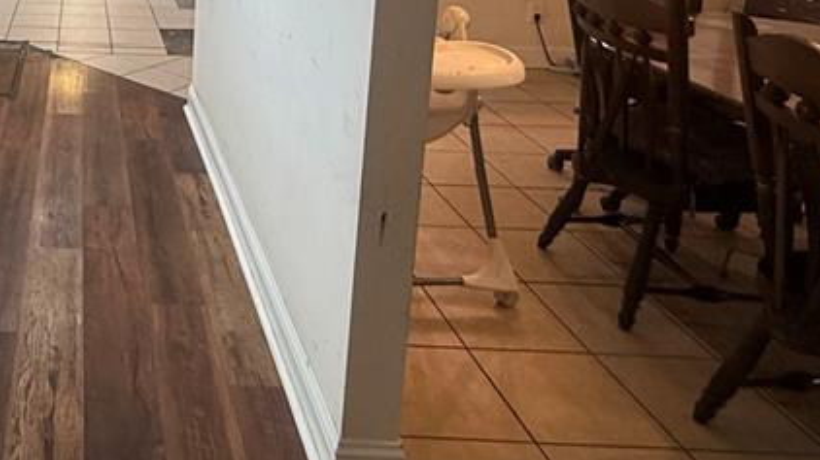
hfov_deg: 47.6
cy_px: -49
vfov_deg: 28.9
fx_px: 804
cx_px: 58
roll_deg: -1.6
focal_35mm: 37
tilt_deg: -10.0
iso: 250
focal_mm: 2.22
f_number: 2.2
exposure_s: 1/60
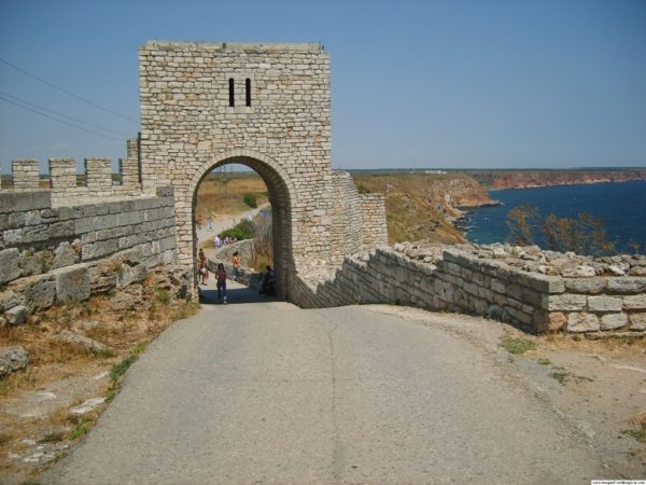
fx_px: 653
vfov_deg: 40.7
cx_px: 323
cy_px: 242
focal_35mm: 35
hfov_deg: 52.6
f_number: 7.1
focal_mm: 5.8
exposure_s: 1/350
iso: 50
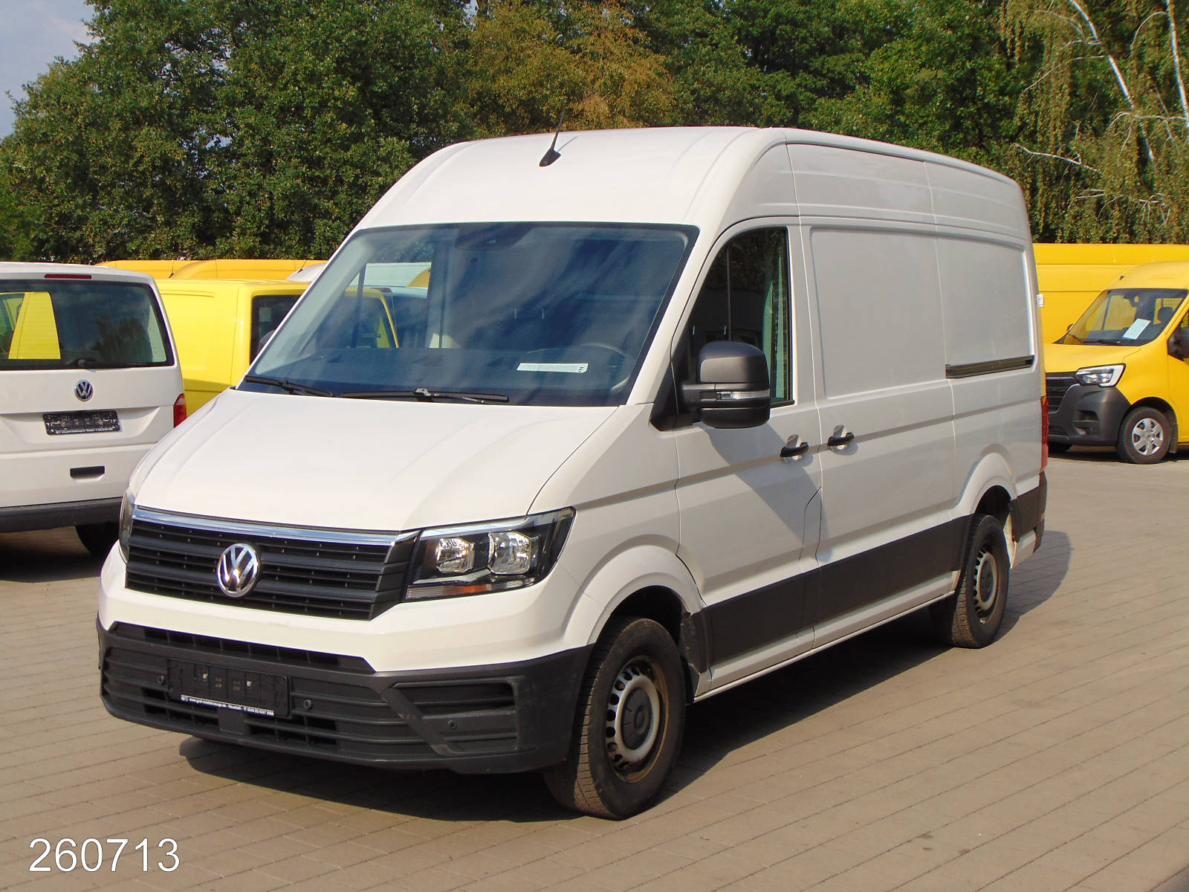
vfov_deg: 29.1
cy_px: 446
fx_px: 1717
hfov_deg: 38.2
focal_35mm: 50
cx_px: 594
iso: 80
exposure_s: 1/250
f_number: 9
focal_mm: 9
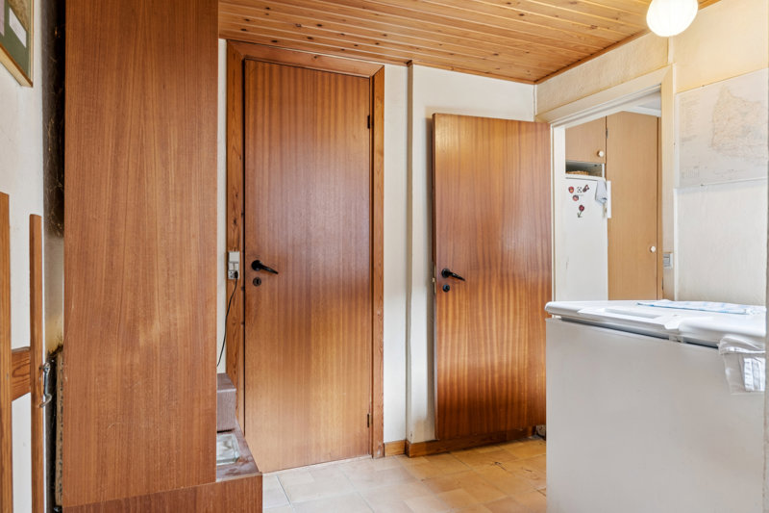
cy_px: 256
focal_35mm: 25
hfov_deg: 72.1
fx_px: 529
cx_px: 384
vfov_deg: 51.7
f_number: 8
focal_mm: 16.5
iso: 200
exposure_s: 1/4
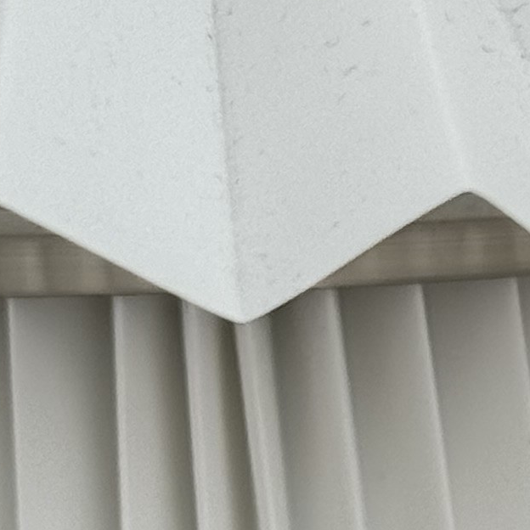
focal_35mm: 274
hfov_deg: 6.2
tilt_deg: -16.3
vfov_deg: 6.1
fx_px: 4746
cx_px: 1000
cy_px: 1319
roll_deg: +0.7
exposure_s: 1/123
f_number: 1.78
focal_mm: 6.76
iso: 50
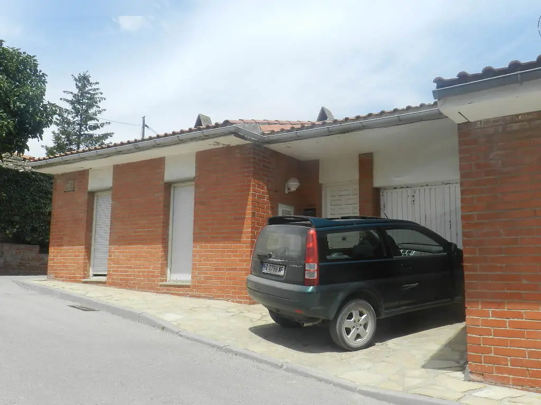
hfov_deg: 56.8
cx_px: 270
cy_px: 202
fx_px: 500
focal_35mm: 32
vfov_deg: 44.2
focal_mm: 5.6
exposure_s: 1/640
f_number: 5
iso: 160
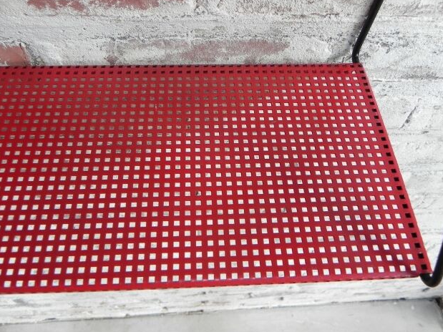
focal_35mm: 30
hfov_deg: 60.0
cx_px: 228
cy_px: 164
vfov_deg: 46.8
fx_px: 384
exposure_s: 1/30
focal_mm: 5.2
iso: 185
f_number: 2.8
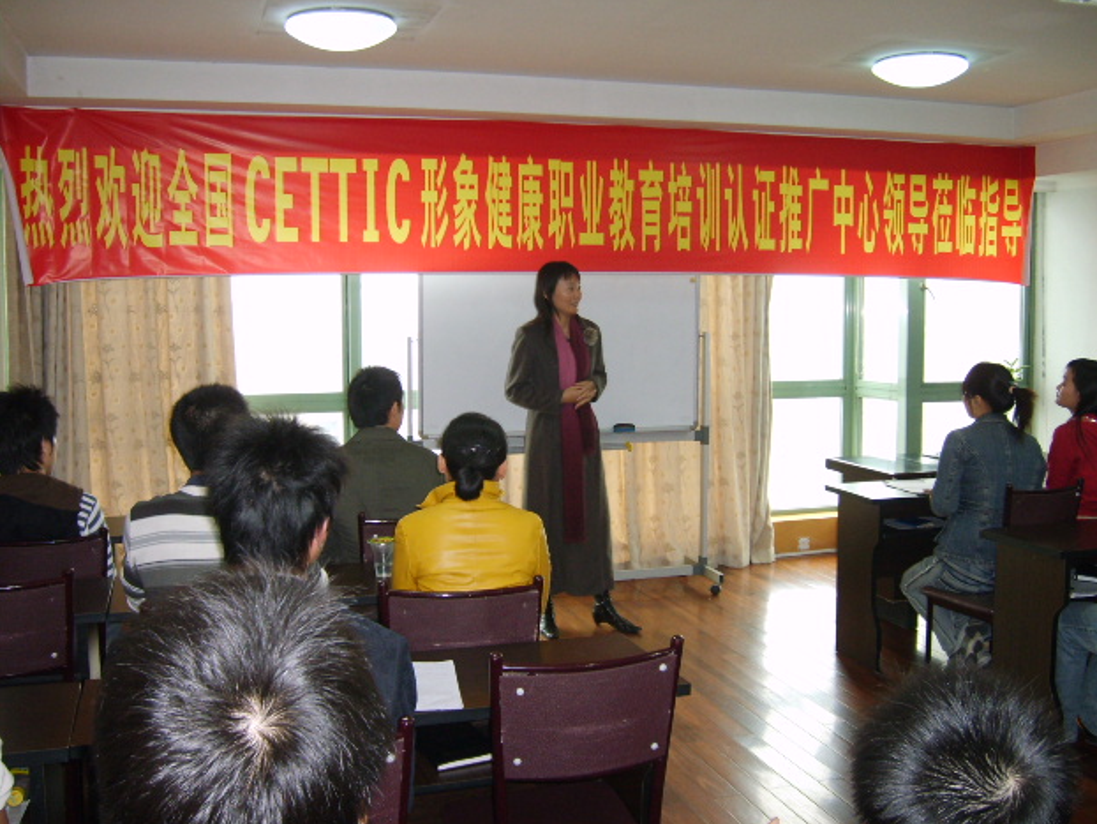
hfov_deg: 51.3
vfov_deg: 39.7
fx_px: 1141
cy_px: 418
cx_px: 563
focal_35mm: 36
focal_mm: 5.8
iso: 157
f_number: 2.8
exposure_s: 1/30
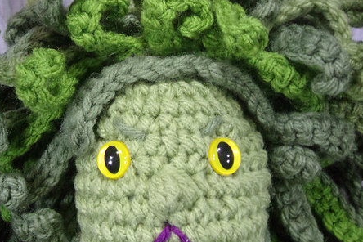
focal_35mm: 105
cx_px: 177
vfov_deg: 13.0
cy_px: 71
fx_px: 1059
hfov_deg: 19.5
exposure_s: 1/17
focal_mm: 12.5
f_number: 4.9
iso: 486
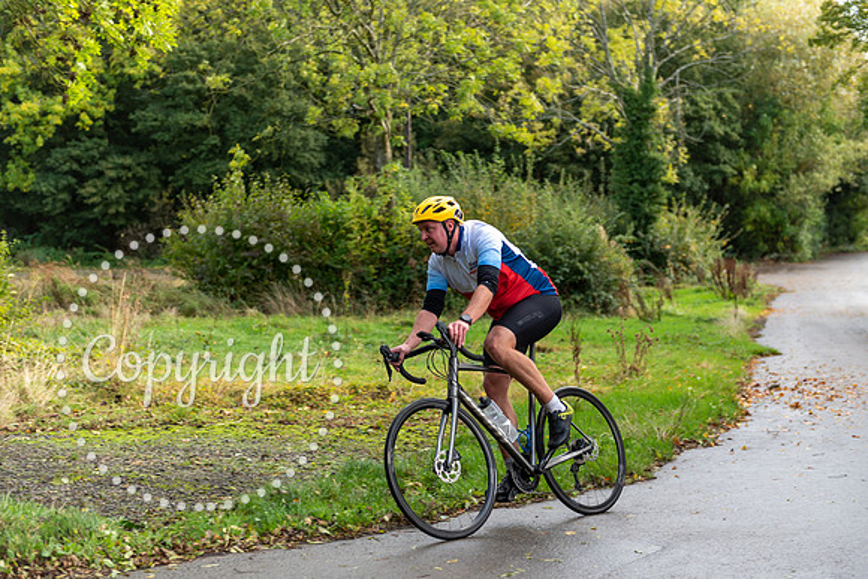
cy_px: 290
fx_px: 1447
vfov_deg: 22.6
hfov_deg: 33.4
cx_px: 434
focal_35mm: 60
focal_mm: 60
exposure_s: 1/640
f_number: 3.2
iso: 200
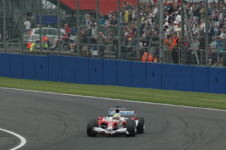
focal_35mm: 741
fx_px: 4644
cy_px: 121
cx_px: 88
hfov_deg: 2.8
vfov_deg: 1.8
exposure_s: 1/2500
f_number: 7.1
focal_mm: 300
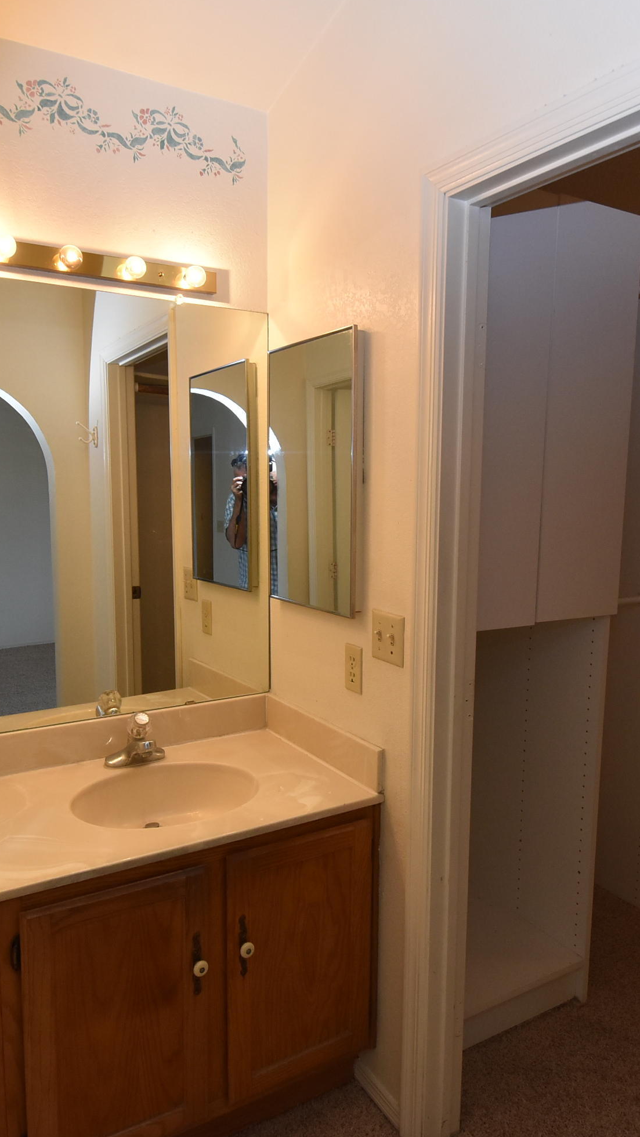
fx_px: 724
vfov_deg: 76.3
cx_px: 293
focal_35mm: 24
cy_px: 567
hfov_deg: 47.7
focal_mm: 10
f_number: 5.6
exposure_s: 1/100
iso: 800
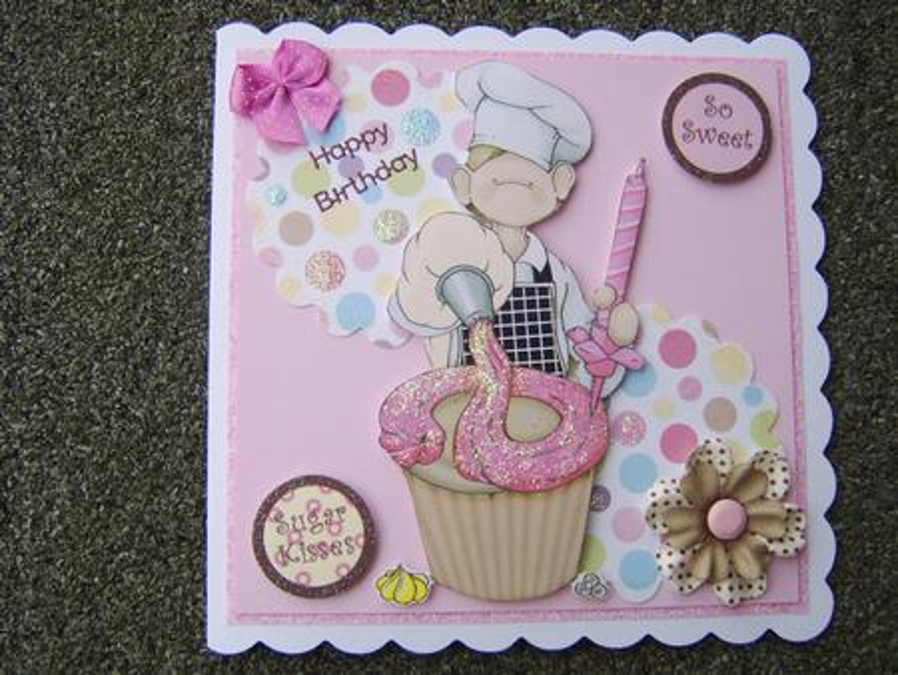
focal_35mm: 31
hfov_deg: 58.3
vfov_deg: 45.5
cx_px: 449
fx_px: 805
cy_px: 338
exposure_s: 1/71
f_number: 2.7
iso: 71
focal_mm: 8.13
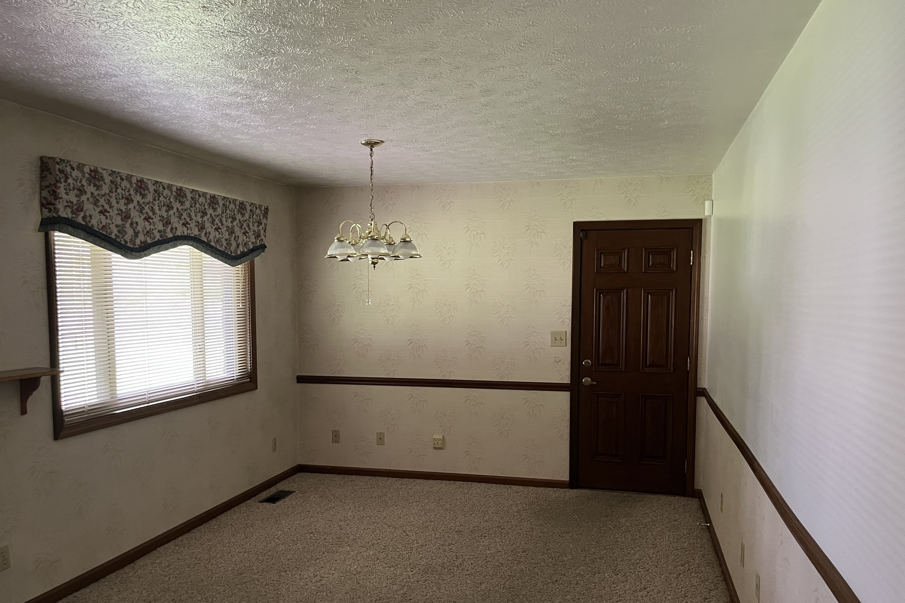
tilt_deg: -5.3
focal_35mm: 28
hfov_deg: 65.5
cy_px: 350
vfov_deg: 46.2
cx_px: 465
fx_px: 704
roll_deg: -0.3
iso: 500
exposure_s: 1/40
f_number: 1.6
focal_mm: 5.1
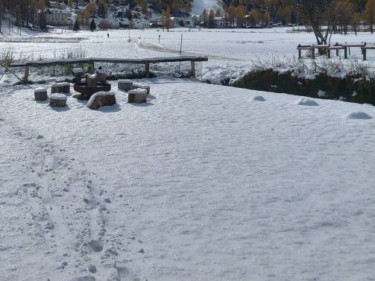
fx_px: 596
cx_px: 125
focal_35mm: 55
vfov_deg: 25.5
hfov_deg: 34.6
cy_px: 14
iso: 20
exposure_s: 1/2252
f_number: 1.8
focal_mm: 4
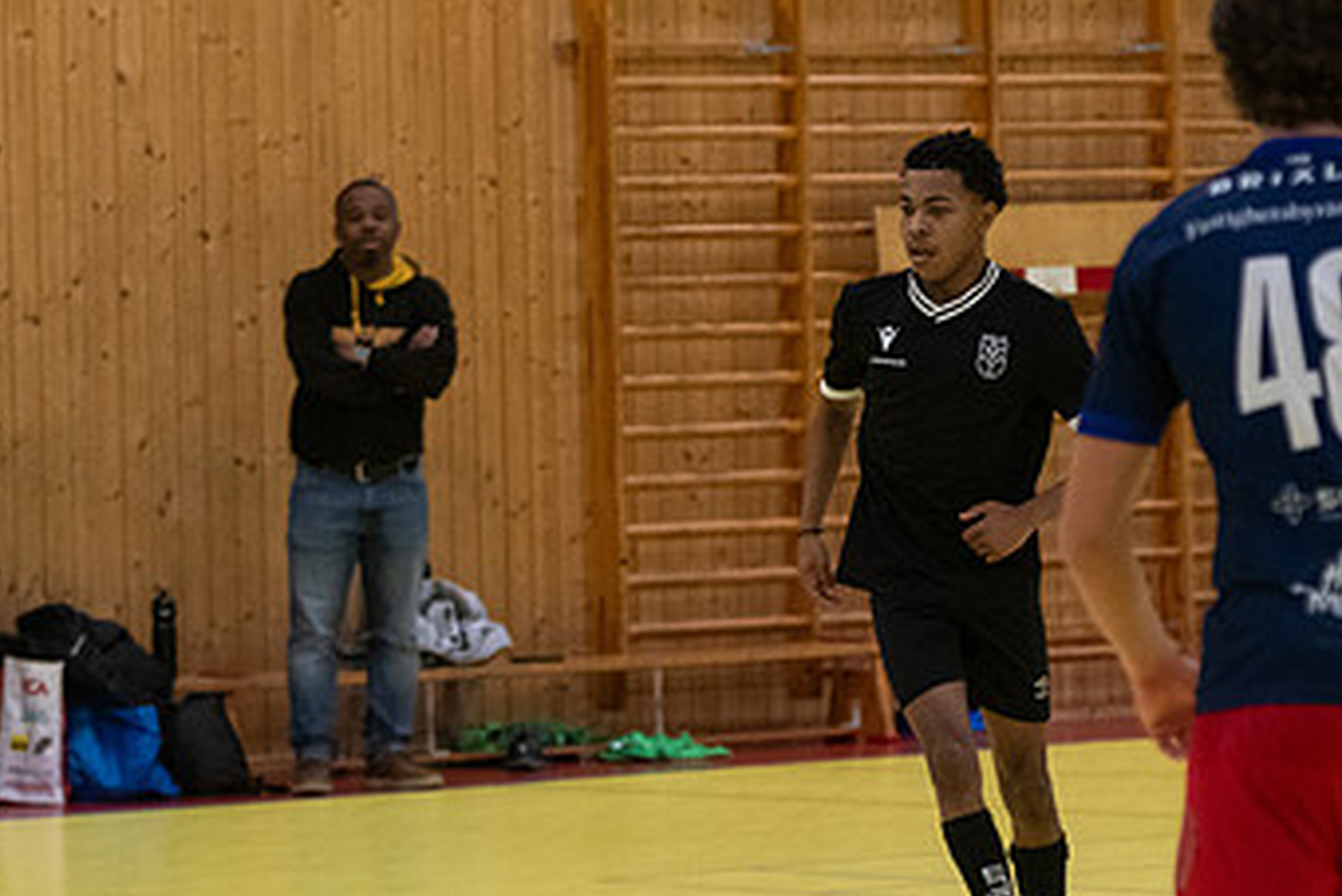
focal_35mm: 256
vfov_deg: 5.4
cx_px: 932
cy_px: 476
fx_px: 9547
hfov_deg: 8.0
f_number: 3.2
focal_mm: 100
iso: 5000
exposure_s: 1/640
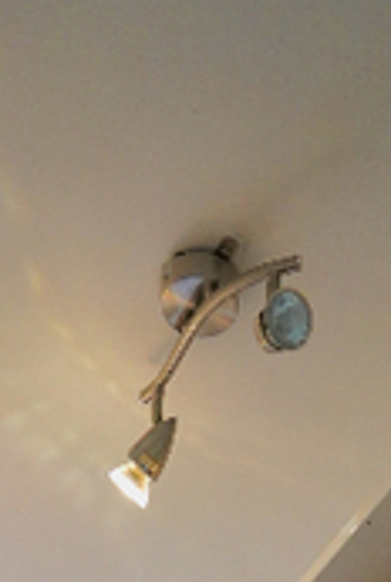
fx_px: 1347
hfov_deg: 16.5
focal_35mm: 83
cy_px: 1480
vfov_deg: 14.0
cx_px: 266
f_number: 2.8
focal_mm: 16
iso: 1600
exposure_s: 1/160
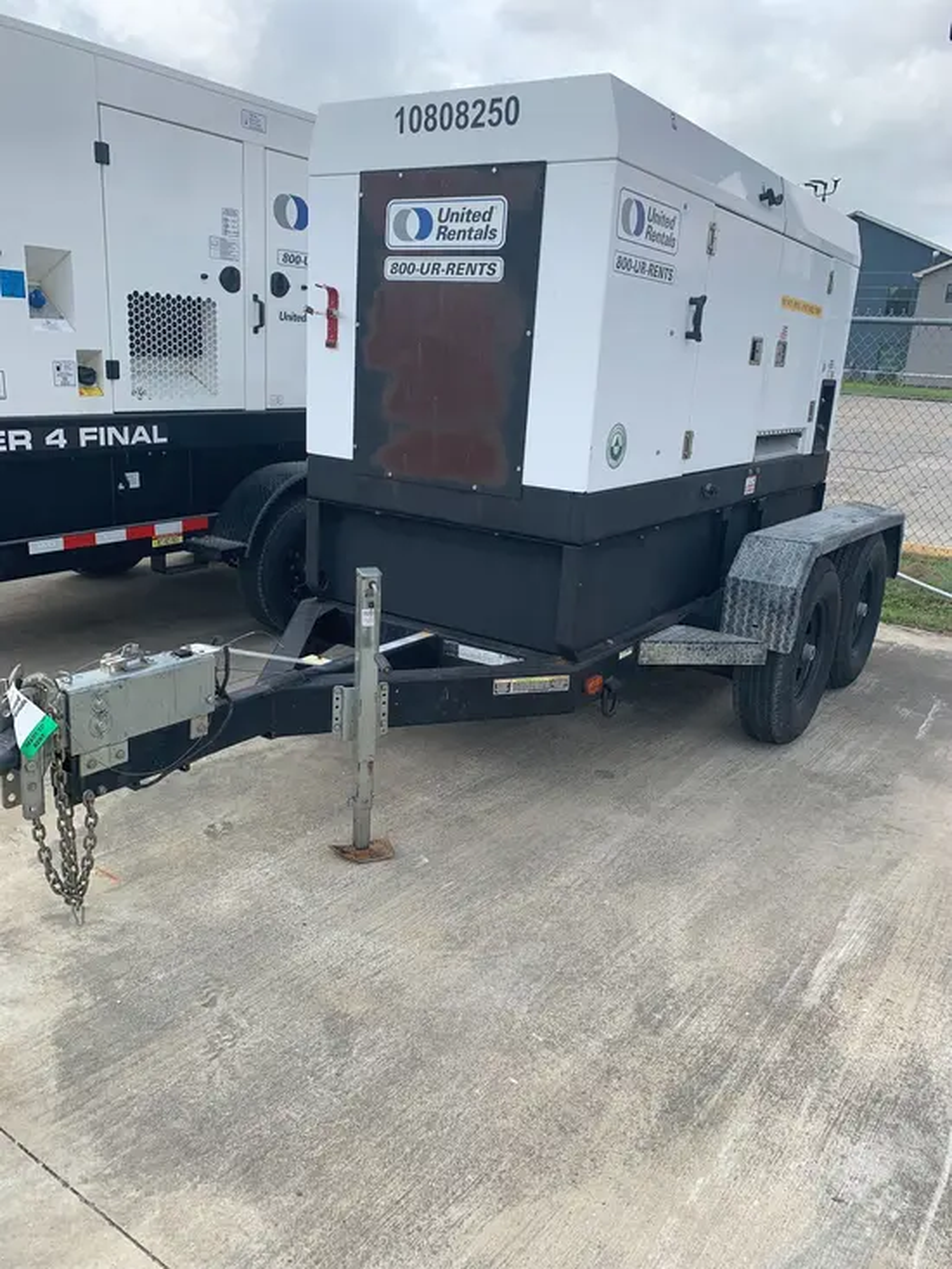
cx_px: 476
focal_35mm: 26
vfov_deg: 67.3
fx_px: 953
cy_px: 634
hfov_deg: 53.1
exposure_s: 1/1536
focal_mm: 4.25
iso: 25
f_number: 1.8
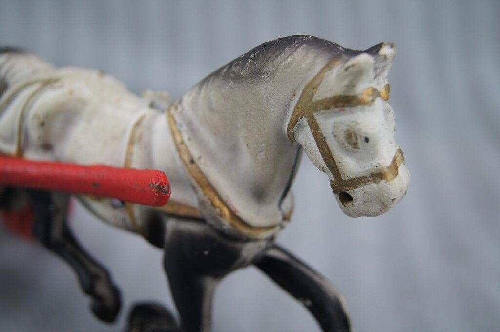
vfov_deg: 29.8
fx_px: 624
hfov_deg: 43.7
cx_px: 250
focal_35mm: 45
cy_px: 166
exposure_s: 1/160
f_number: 4.5
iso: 320
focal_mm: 30
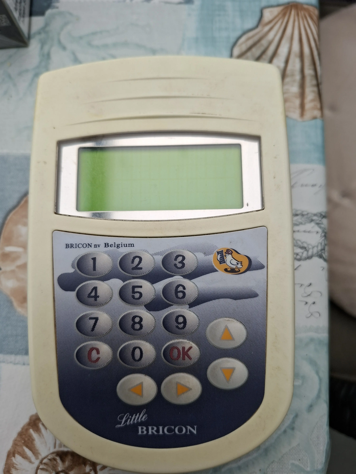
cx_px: 178
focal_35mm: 23
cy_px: 237
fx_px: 315
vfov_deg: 73.9
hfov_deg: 58.9
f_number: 1.8
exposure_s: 1/345
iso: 50
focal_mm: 5.54
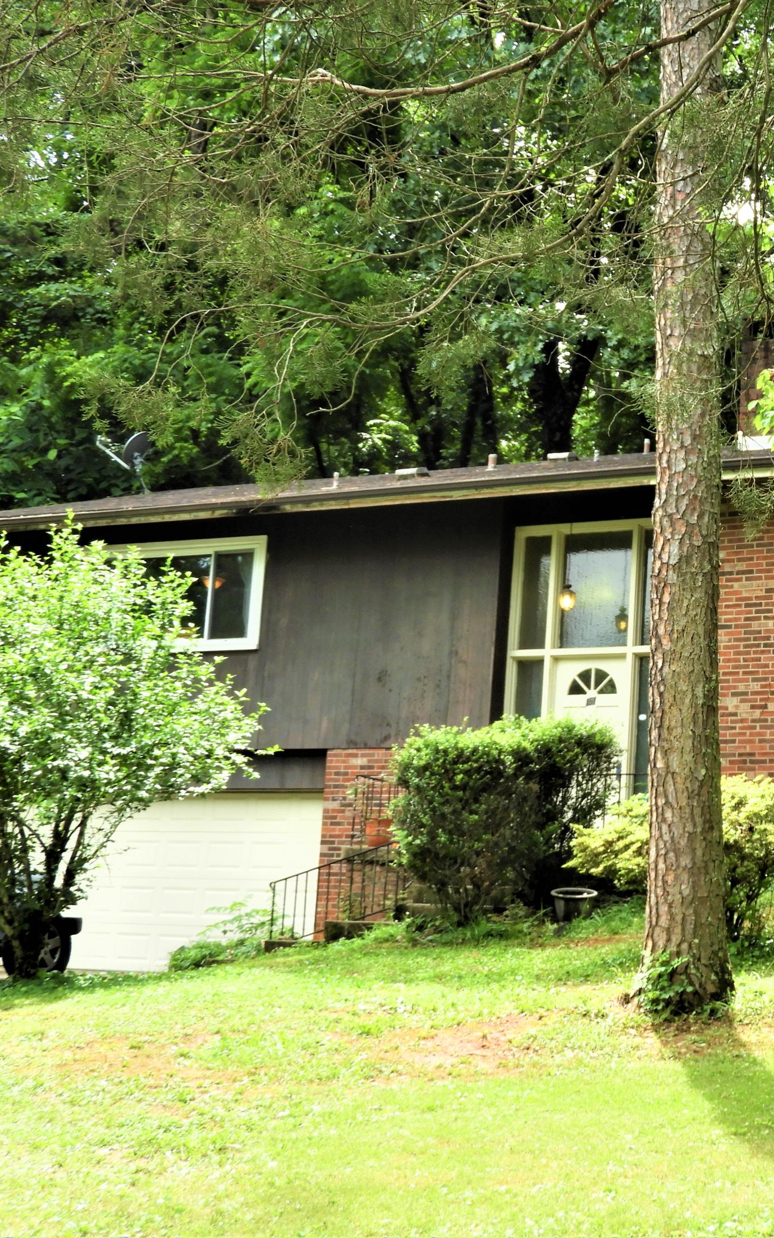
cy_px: 615
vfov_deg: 35.7
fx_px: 1924
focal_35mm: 57
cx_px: 714
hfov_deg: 22.1
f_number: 3.8
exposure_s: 1/200
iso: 100
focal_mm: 7.2
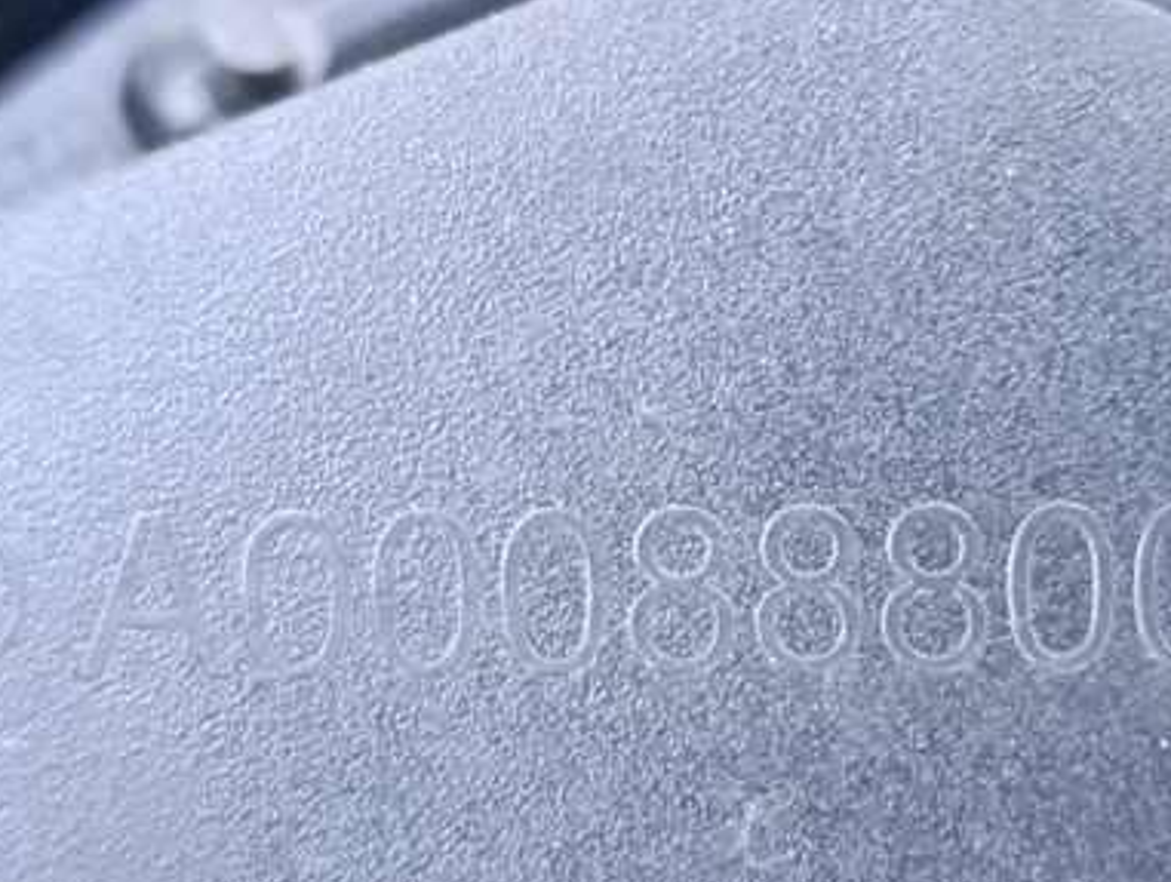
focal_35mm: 77
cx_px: 810
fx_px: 2609
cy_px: 535
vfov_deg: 19.2
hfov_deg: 25.1
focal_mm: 6.11
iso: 1250
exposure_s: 1/25
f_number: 1.7
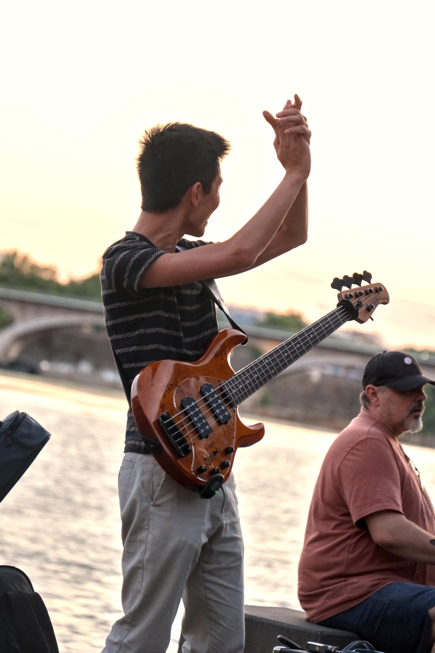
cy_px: 326
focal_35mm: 165
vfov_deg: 12.5
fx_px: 2990
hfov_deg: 8.3
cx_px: 218
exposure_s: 1/320
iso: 1600
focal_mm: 110.3
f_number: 4.2
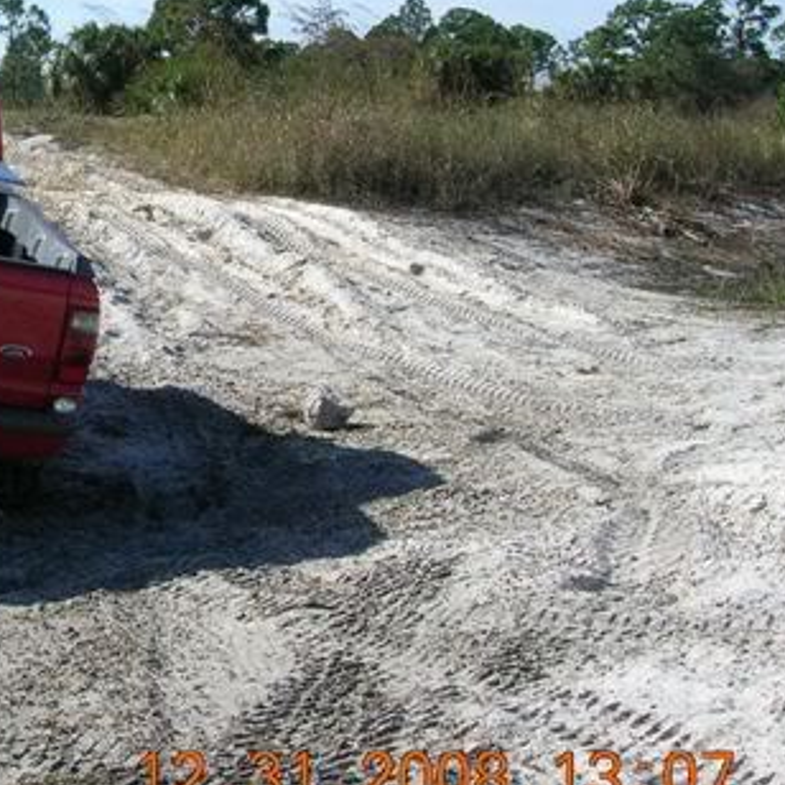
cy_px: 171
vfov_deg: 21.9
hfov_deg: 20.7
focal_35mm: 78
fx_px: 2001
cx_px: -161
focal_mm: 5.7
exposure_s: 1/465
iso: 50
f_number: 4.9
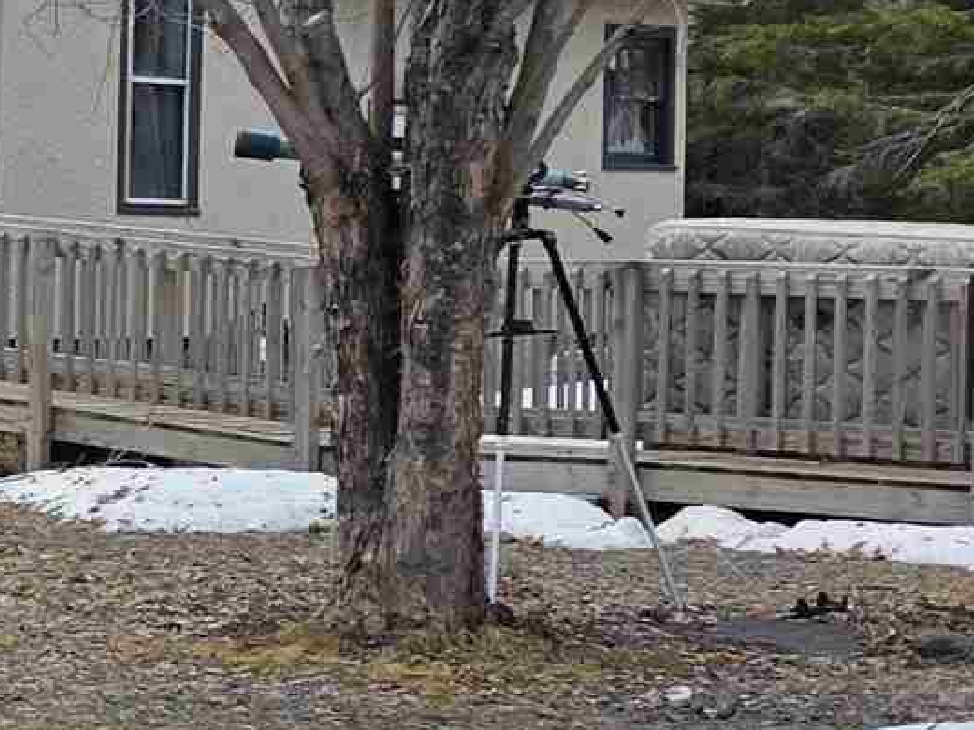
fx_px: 3713
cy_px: 402
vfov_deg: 11.2
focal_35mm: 132
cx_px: -1351
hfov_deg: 12.1
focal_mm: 6.3
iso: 80
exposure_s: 1/4434
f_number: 1.7
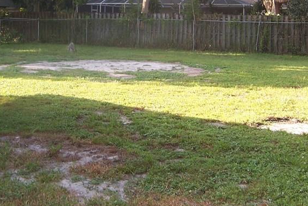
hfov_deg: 32.3
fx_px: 530
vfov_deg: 21.4
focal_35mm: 62
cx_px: 118
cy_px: 21
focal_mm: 5.5
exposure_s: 1/90
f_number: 3.4
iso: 80
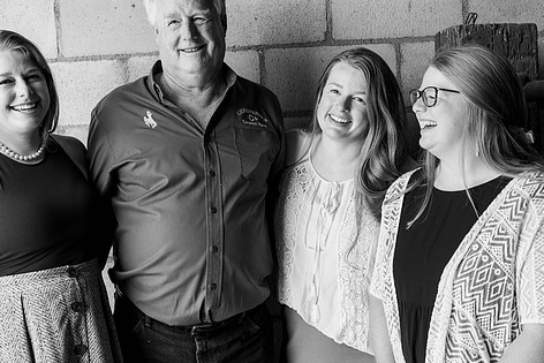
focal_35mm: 43
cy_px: 145
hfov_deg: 45.3
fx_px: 650
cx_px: 227
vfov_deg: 31.1
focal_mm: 35
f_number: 2.8
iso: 320
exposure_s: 1/250
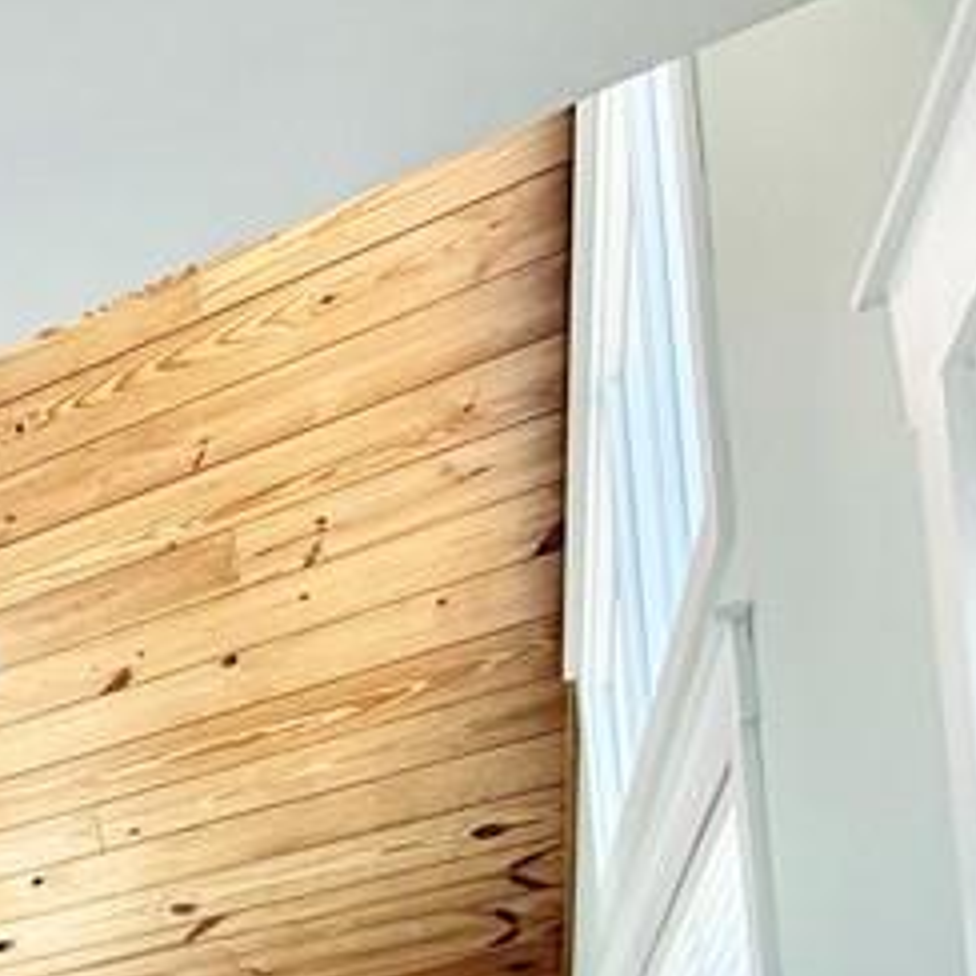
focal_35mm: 52
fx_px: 1659
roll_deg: +2.7
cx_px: -816
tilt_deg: +2.9
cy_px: 1496
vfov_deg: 24.6
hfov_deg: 21.0
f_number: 2.2
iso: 100
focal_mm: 2.22
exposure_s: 1/120
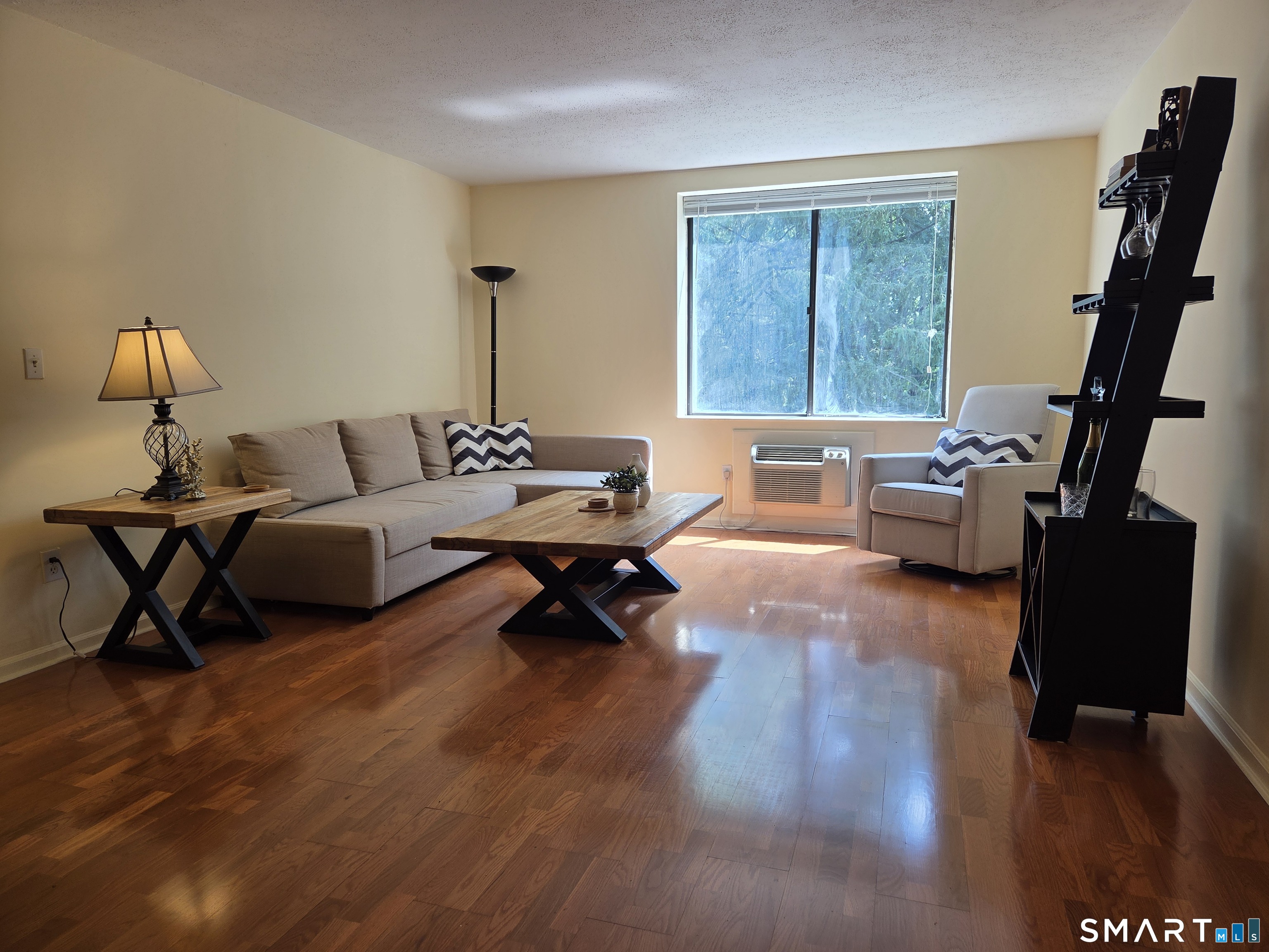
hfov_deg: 73.9
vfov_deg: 58.9
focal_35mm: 23
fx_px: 843
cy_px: 476
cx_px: 634
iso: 40
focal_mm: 5.4
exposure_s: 1/120
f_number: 1.8
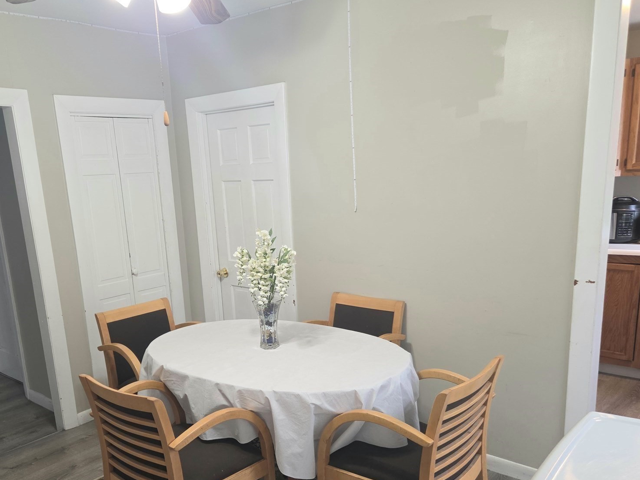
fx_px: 592
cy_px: 323
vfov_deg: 43.5
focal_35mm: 32
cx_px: 292
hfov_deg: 56.7
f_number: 1.8
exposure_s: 1/61.3
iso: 125
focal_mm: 5.4
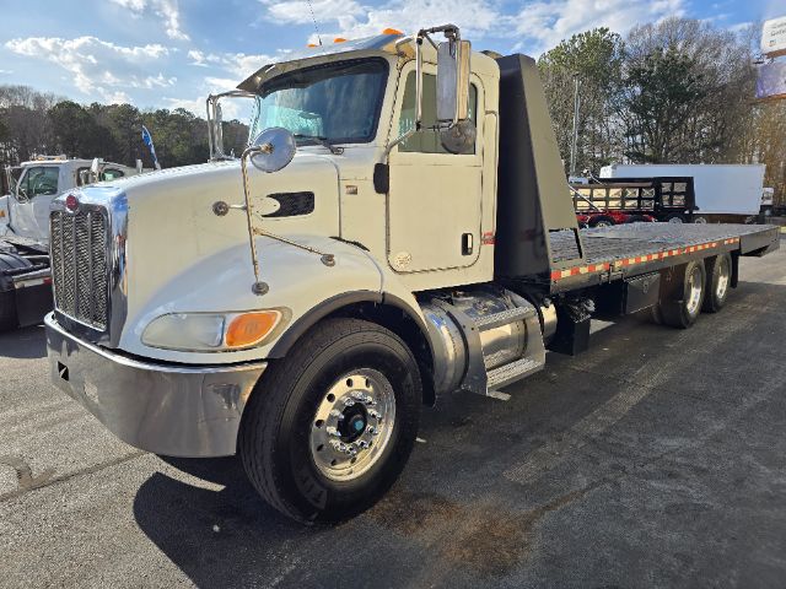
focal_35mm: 23
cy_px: 294
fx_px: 522
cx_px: 393
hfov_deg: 73.9
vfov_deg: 58.9
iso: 12
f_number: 1.7
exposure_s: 1/883
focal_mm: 6.3
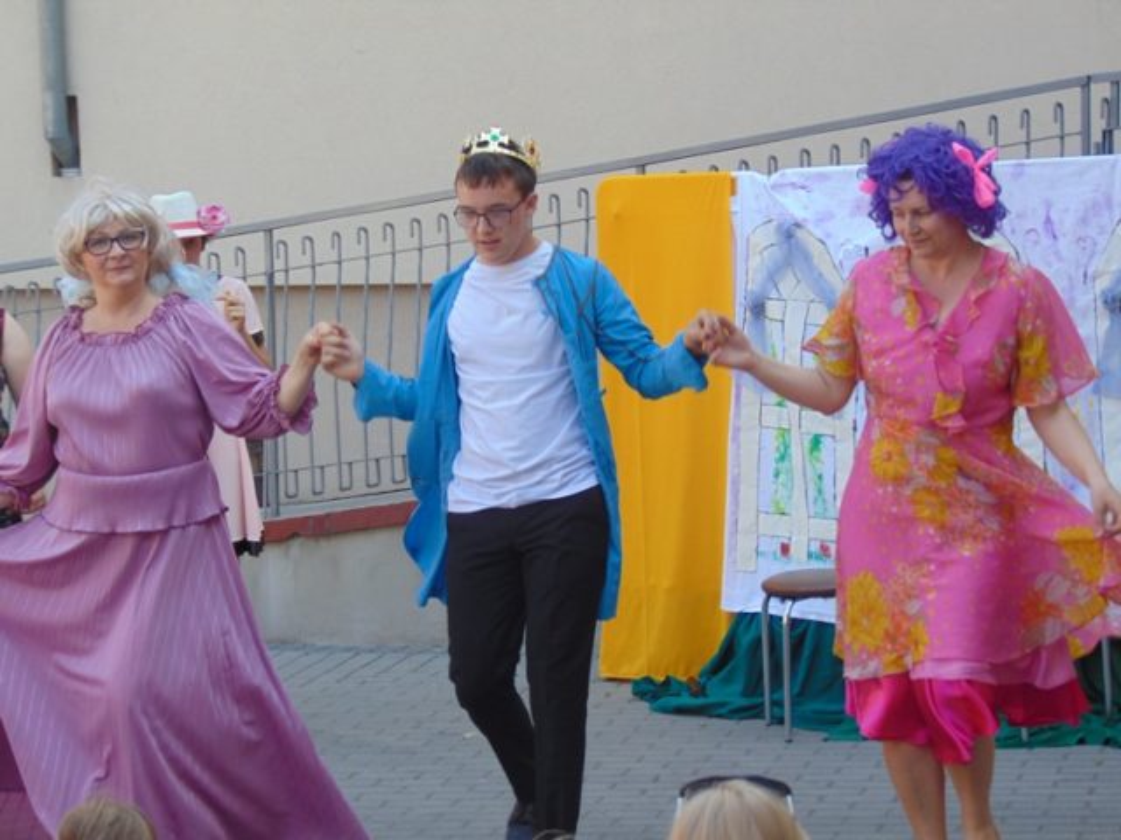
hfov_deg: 18.2
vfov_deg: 13.7
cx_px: 560
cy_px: 420
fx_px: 3497
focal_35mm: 108
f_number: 3.9
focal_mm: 19.4
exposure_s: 1/125
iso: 80
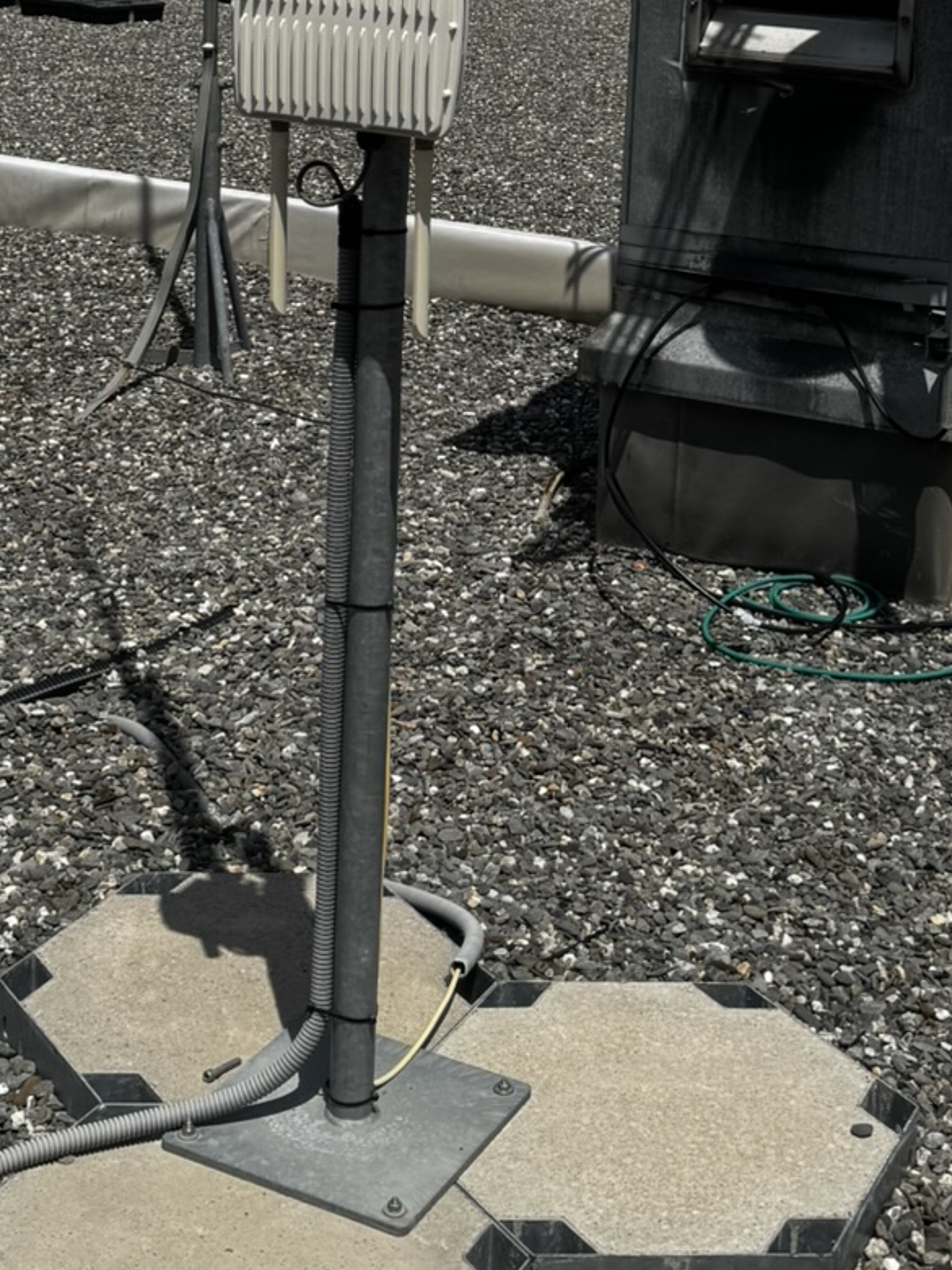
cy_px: 156
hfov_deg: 23.3
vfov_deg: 29.6
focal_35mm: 63
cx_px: 464
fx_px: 2310
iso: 80
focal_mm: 6.76
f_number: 1.78
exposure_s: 1/7937
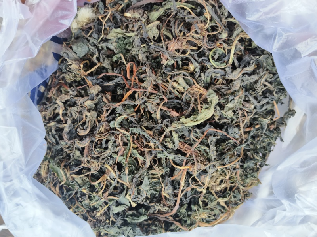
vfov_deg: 53.1
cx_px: 158
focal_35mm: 26
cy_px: 118
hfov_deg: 67.3
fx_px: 238
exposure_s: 1/100
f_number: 1.79
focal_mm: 4.84
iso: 392
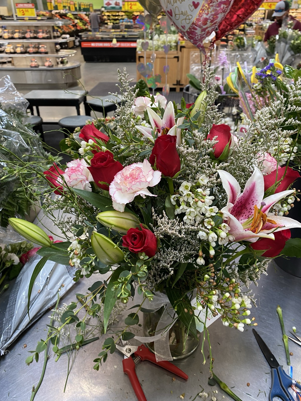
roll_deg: +0.8
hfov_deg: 53.1
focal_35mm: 26
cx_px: 150
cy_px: 200
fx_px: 301
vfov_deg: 67.3
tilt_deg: -30.3
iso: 80
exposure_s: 1/60
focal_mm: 4.25
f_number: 1.8
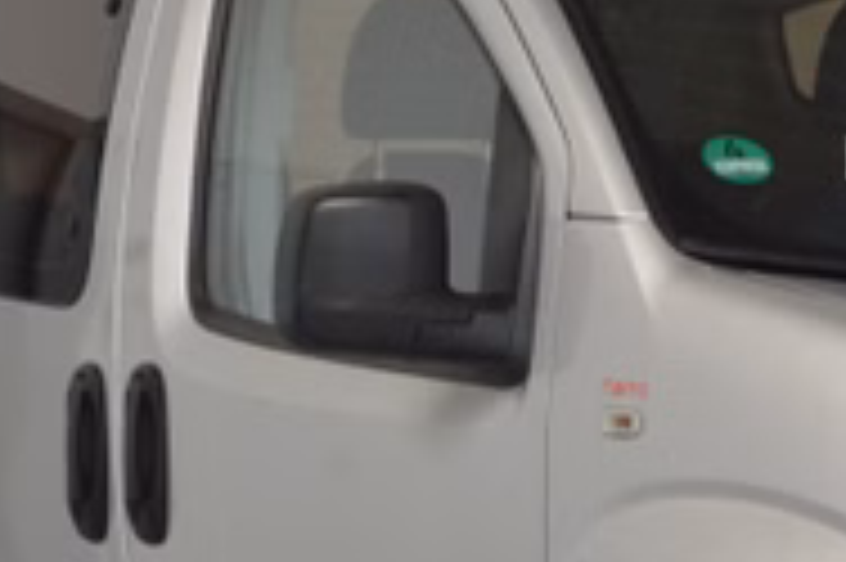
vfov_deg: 3.8
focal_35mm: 357
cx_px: 963
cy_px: 593
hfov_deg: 5.8
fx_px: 8382
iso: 400
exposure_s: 1/80
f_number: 5.3
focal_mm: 70
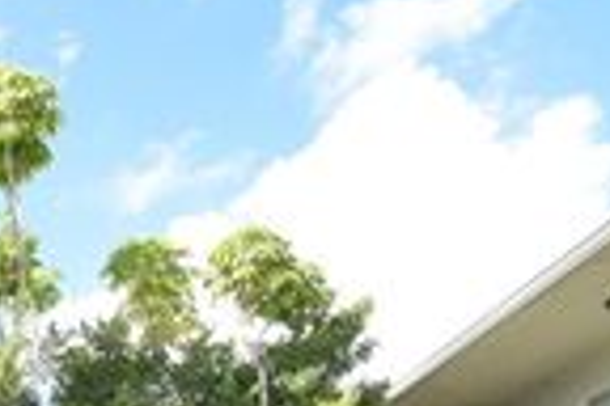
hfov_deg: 27.0
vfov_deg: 22.3
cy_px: 577
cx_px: -305
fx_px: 881
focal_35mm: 52
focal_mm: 10
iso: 220
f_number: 8
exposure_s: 1/250
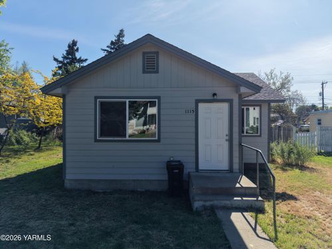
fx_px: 230
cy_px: 124
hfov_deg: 71.6
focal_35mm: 24
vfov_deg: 56.8
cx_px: 166
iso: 400
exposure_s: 1/8000
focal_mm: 8.67
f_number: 1.8
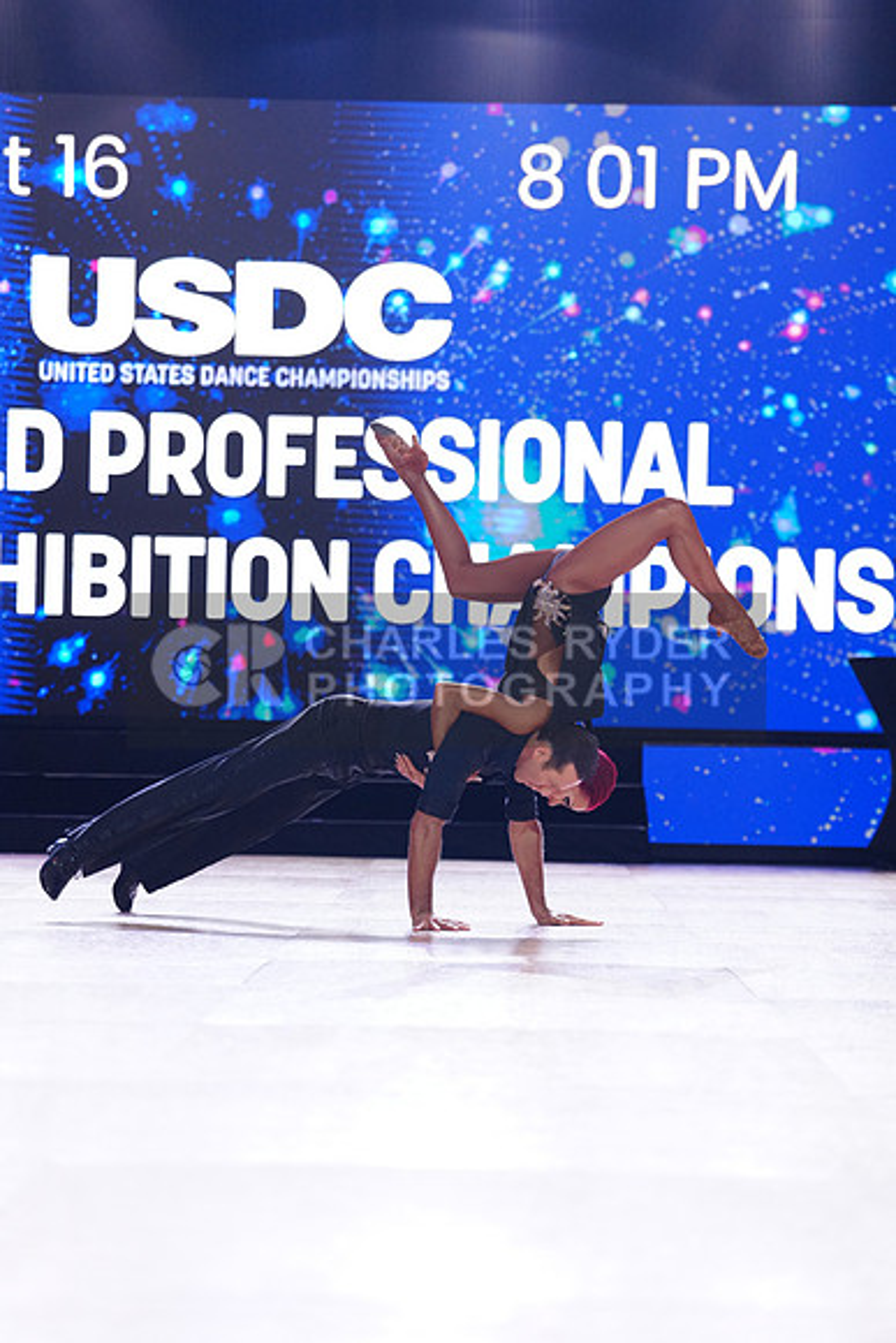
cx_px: 448
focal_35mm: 98
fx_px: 3656
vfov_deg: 20.8
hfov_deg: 14.0
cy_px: 672
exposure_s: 1/400
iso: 2000
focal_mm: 98
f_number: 2.8
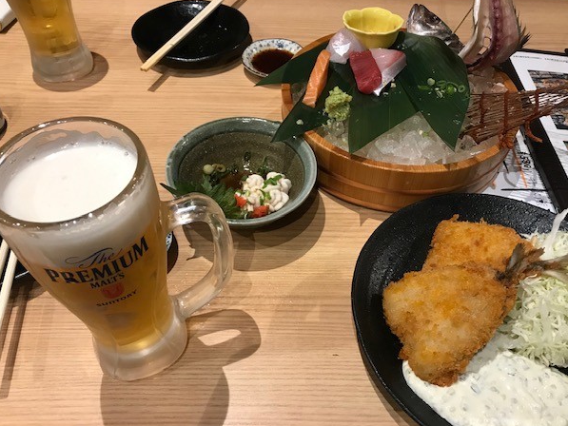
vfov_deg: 46.8
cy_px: 216
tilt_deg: -50.2
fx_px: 492
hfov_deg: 59.9
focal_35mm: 30
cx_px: 302
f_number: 1.8
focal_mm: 3.99
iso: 40
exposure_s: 1/17
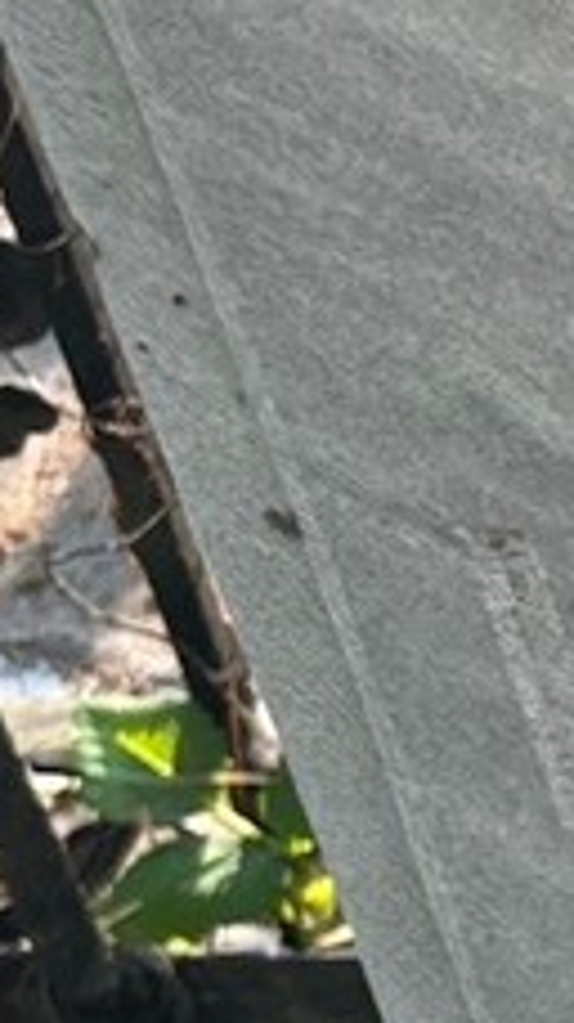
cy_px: 987
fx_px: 4851
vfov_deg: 11.9
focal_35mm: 179
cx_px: 2193
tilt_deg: -46.3
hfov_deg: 5.9
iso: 50
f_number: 1.6
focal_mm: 5.96
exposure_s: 1/430
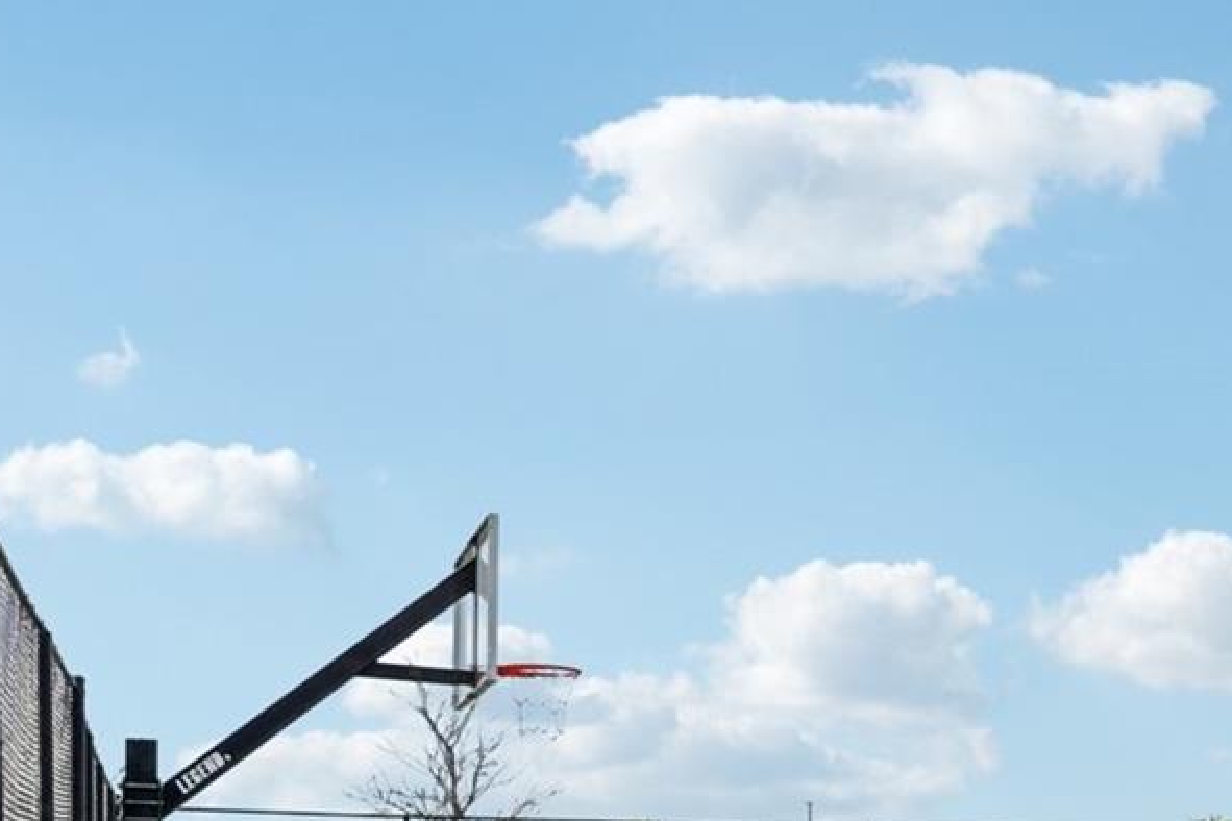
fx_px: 1620
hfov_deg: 33.3
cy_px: 937
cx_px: 1509
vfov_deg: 26.0
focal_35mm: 47
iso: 400
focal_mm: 17.5
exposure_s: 1/3200
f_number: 8
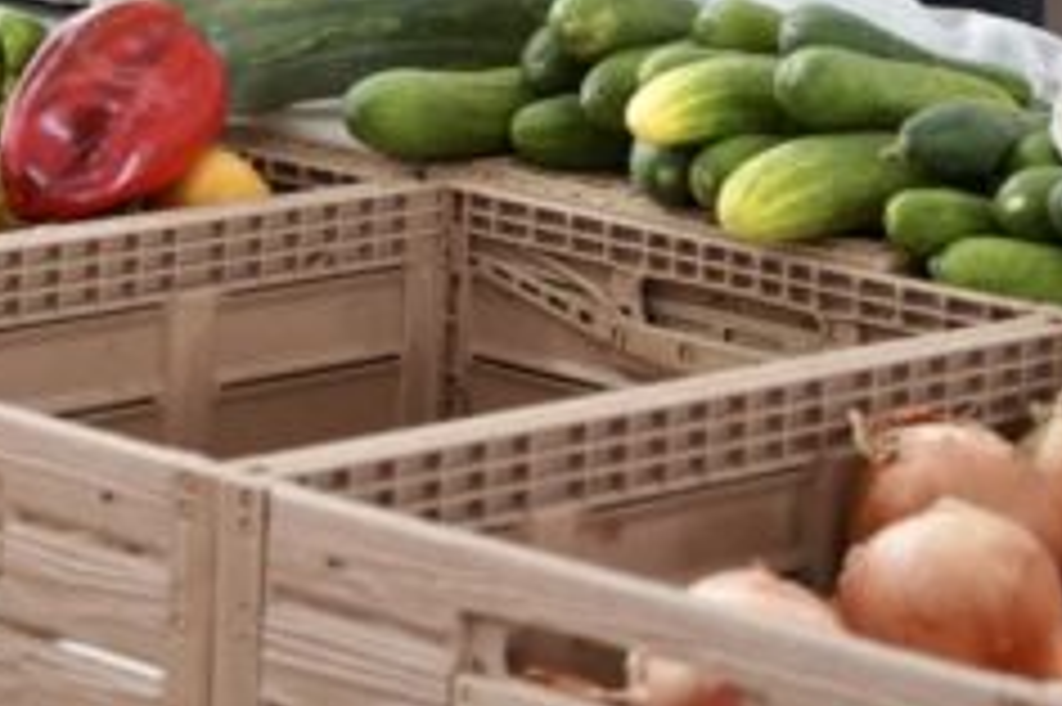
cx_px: -104
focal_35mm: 189
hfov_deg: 10.8
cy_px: -369
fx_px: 5571
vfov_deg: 7.1
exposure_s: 1/160
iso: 1000
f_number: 4
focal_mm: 58
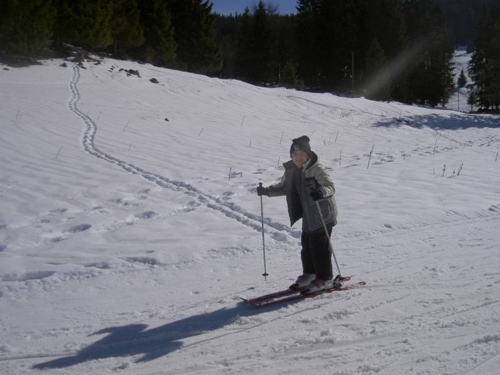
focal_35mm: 39
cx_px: 250
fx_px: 563
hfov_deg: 47.9
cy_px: 188
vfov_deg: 36.8
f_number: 4.7
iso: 100
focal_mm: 8
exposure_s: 1/2000
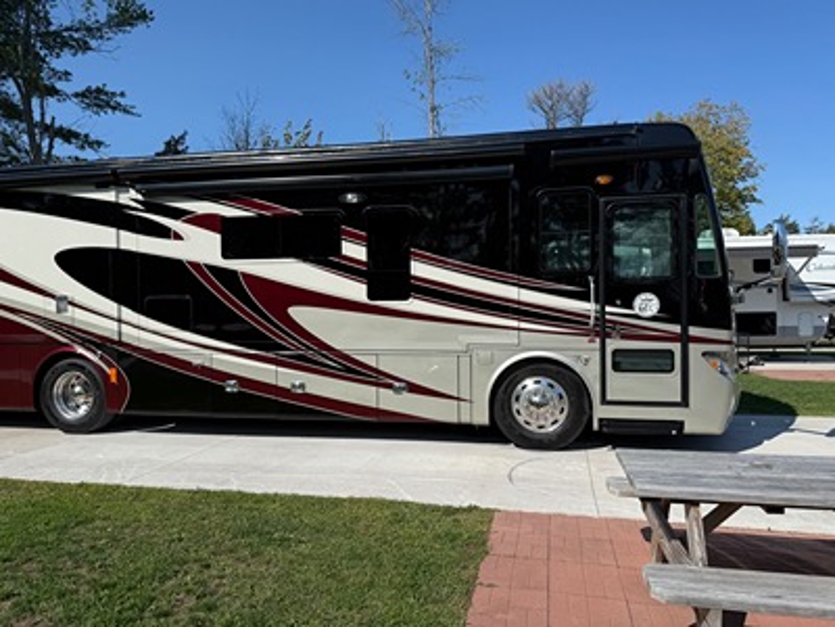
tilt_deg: -1.1
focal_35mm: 24
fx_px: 579
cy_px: 314
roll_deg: +1.2
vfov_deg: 56.8
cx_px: 418
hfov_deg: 71.6
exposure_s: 1/6173
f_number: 1.78
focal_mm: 6.76
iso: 80
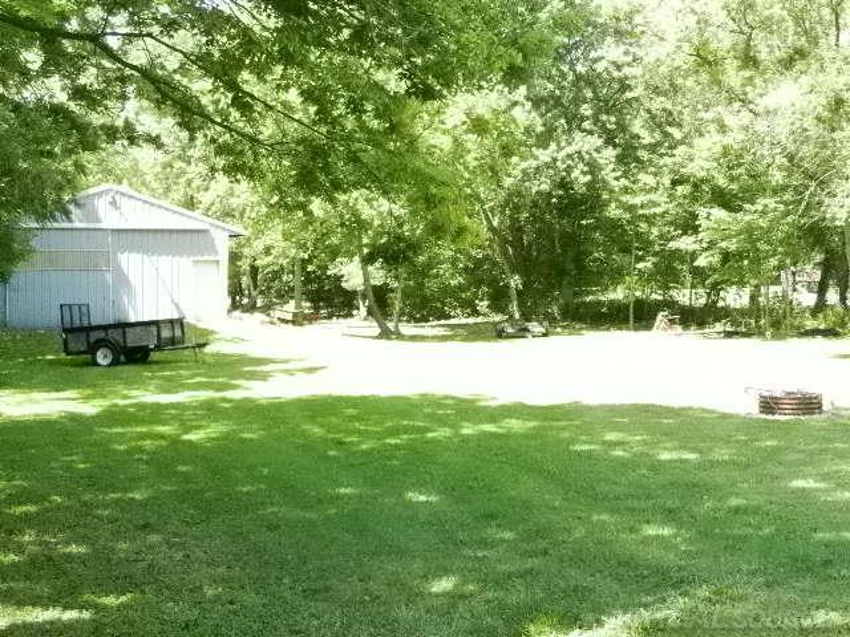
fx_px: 1105
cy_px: 318
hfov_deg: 42.1
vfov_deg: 32.2
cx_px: 425
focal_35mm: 45
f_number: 8.4
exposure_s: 1/2000
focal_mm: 8.2
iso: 3200
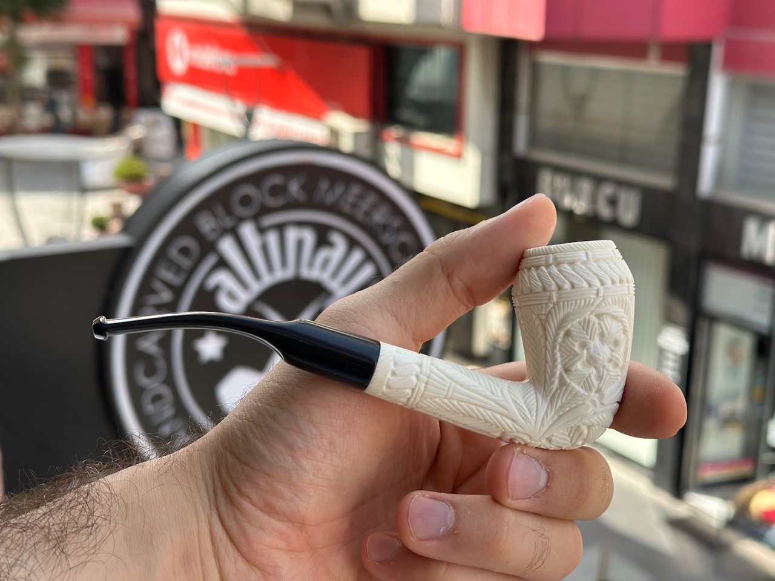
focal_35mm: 48
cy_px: 290
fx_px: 1075
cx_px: 388
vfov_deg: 30.3
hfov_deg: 39.7
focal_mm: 6.86
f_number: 1.78
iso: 64
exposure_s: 1/623
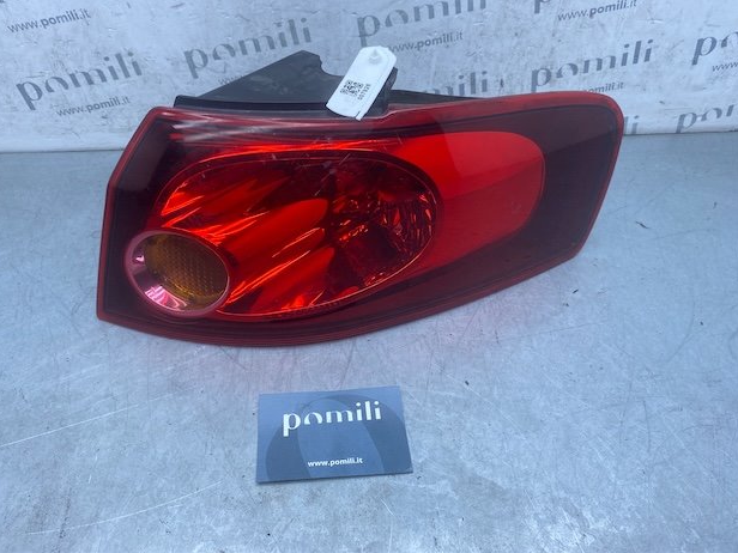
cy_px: 267
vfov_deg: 51.3
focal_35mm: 27
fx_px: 576
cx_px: 358
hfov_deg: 65.3
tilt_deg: -45.4
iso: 32
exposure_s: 1/557
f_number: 1.8
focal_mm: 4.25
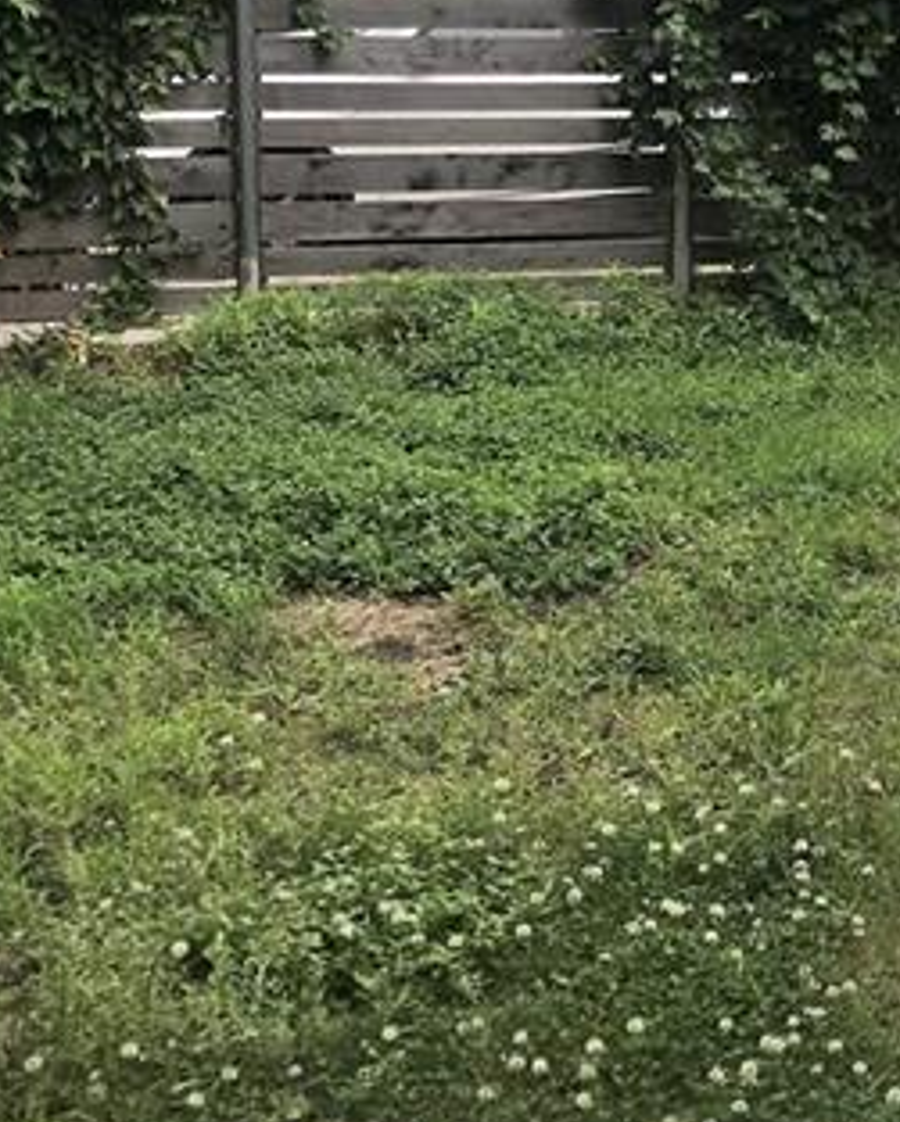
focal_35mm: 67
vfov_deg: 27.8
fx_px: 2228
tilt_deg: -12.9
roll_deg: -0.9
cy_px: 258
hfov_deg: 22.4
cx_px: 757
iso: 20
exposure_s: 1/977
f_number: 1.8
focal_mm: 3.99
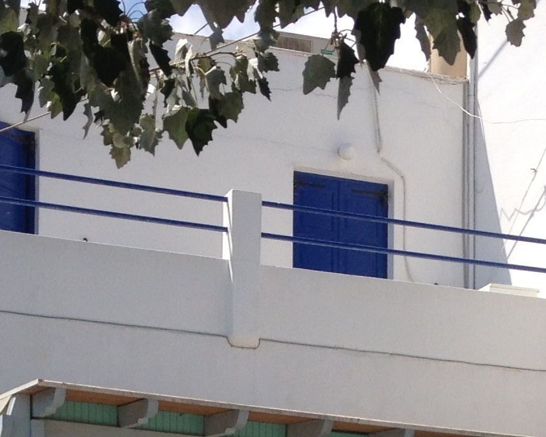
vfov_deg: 11.1
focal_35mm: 132
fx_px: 2133
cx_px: 264
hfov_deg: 14.6
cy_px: 721
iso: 50
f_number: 2.4
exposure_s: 1/1783
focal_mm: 4.28
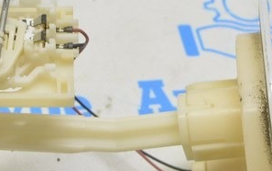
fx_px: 1133
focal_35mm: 153
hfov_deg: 13.4
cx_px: -38
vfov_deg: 8.6
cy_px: 64
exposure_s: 1/20
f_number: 5.6
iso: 400
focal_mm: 29
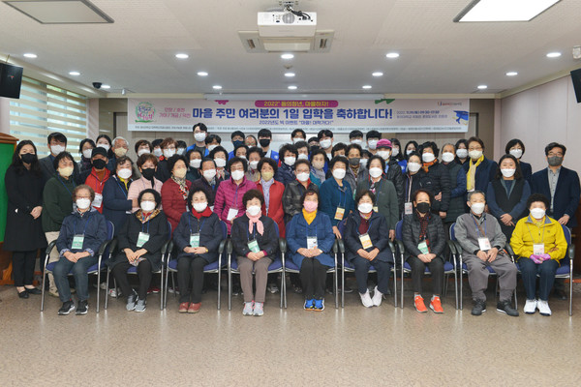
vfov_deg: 41.1
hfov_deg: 58.7
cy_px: 194
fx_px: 516
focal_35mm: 32
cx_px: 290
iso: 1250
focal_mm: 32
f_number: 7.1
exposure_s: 1/60
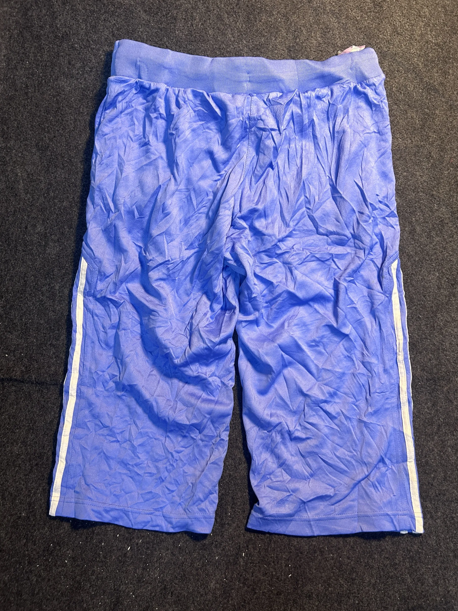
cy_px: 302
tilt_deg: -52.9
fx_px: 476
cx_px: 232
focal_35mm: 27
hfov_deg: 51.4
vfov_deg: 65.3
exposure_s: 1/50
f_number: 1.5
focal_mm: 5.7
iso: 160
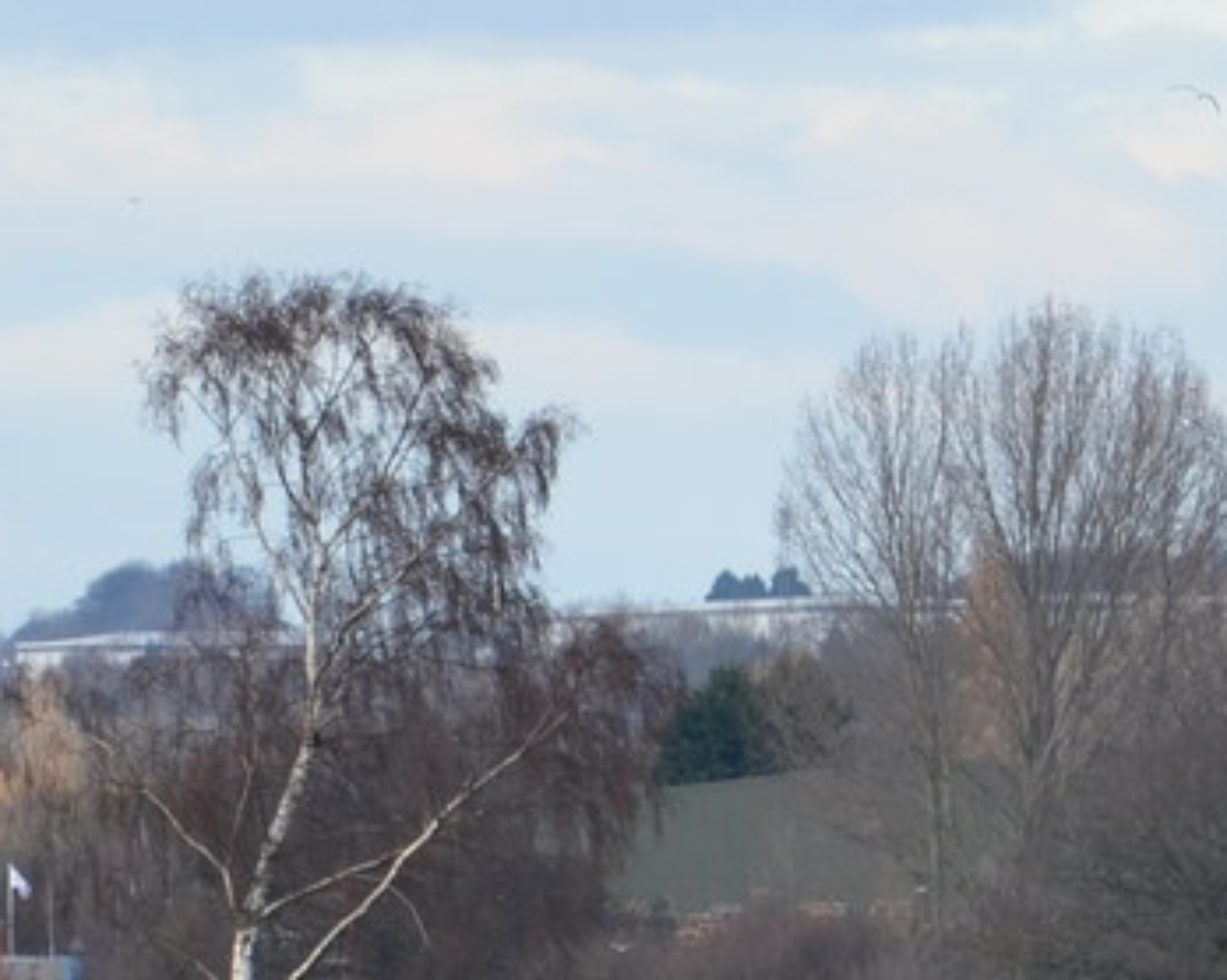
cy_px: 1897
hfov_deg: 2.2
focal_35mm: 900
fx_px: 32665
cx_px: 1220
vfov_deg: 1.7
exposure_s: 1/160
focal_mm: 116
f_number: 6.3
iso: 200
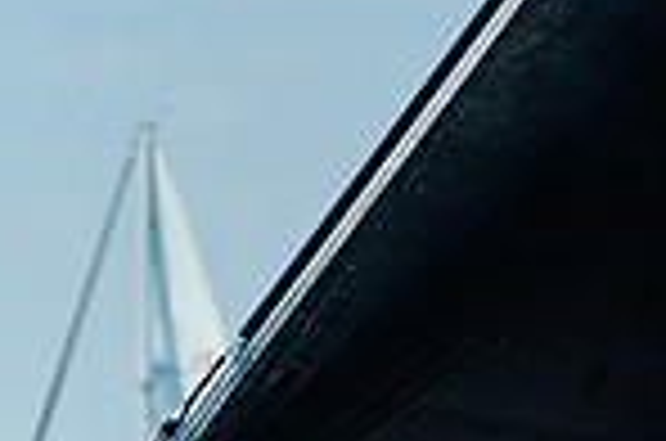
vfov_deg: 0.9
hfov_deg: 1.3
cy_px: 740
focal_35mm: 1577
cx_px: 184
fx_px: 29112
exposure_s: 1/1250
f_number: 5
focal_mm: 260
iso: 400
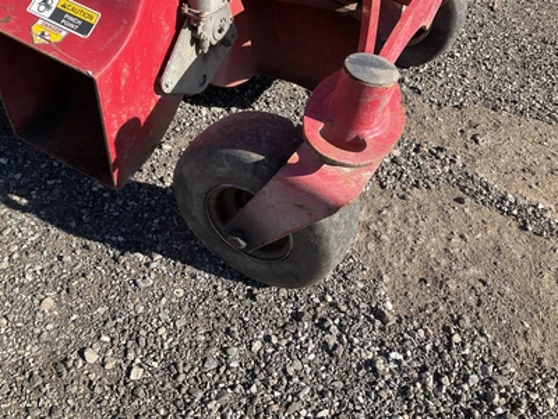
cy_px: 210
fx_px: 467
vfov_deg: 48.2
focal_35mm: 29
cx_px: 279
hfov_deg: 61.7
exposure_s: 1/792
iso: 25
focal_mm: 3
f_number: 1.8
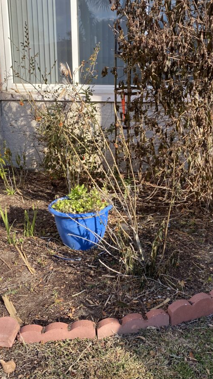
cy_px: 189
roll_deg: -0.1
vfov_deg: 52.8
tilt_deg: -15.6
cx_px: 123
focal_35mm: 38
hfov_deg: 31.1
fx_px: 382
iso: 32
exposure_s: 1/1025
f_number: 1.8
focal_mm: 4.25
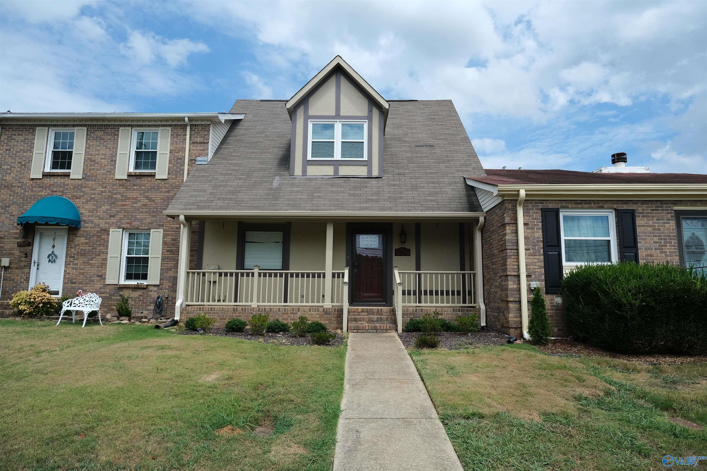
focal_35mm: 23
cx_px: 354
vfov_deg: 55.1
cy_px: 236
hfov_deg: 76.1
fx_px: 452
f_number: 5.6
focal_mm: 15
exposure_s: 1/600
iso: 160
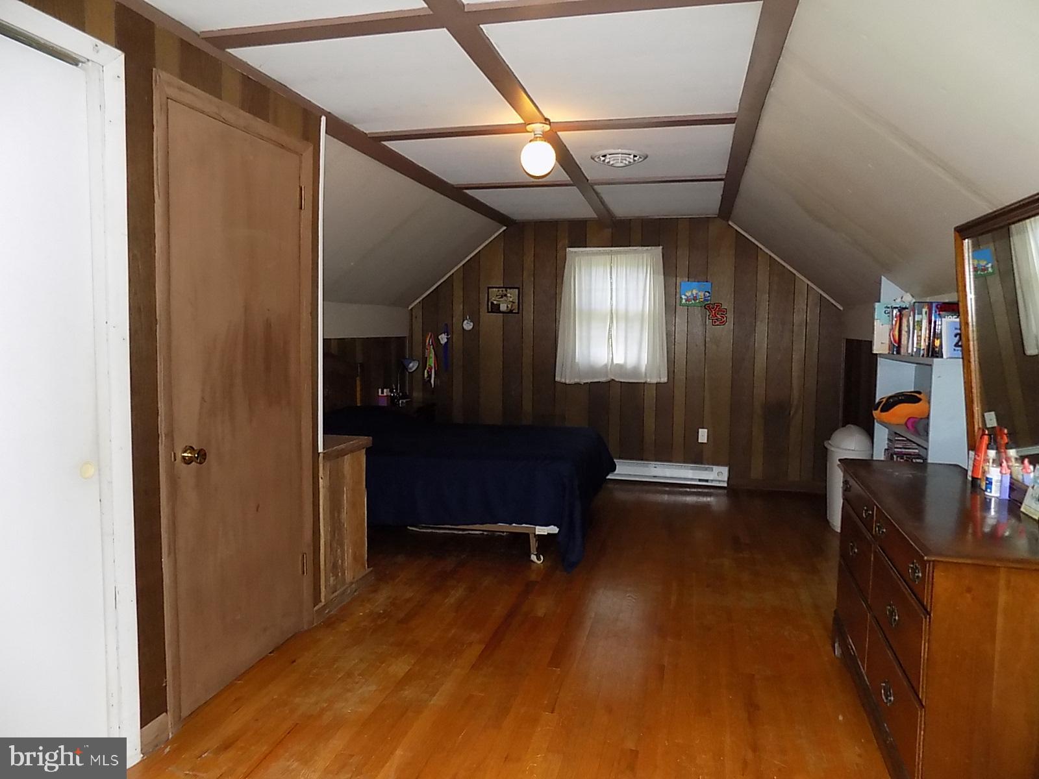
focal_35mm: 23
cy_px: 390
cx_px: 520
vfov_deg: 58.9
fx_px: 690
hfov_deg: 73.9
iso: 320
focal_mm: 4
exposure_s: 1/30
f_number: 3.1
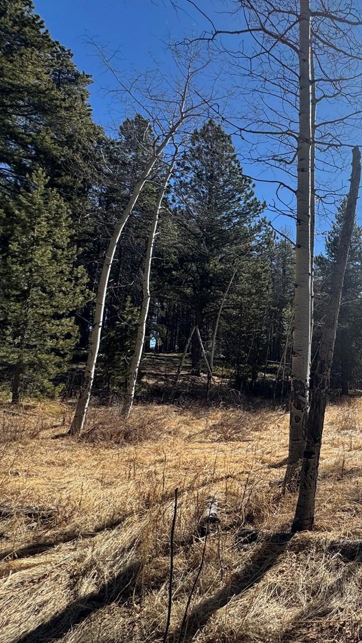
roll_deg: +2.5
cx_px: 404
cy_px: 320
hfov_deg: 41.8
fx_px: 358
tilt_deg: +6.1
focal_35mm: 21
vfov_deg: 83.8
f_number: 2.2
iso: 50
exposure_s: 1/1567
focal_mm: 2.22
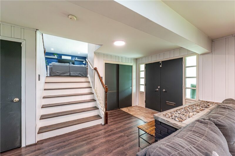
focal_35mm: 14
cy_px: 78
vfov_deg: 81.1
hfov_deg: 104.3
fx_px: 91
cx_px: 118
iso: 3200
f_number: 8
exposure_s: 1/30
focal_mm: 14
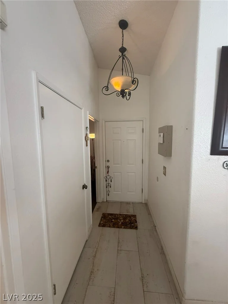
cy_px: 152
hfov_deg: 85.7
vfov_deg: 102.1
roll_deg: +0.2
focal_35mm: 14
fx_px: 123
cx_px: 114
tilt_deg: -6.9
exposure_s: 1/120
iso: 500
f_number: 2.2
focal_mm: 2.22
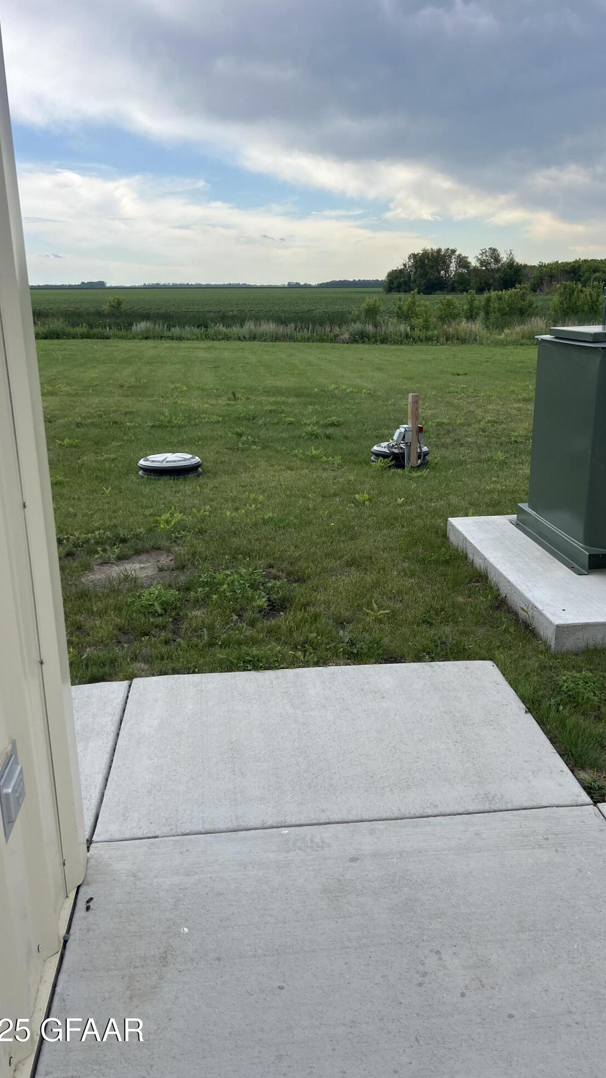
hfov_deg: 40.1
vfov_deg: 66.1
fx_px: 829
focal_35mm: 29
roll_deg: -1.7
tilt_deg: -11.9
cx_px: 350
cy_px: 529
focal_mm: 5.7
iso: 50
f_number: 1.5
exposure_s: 1/1669
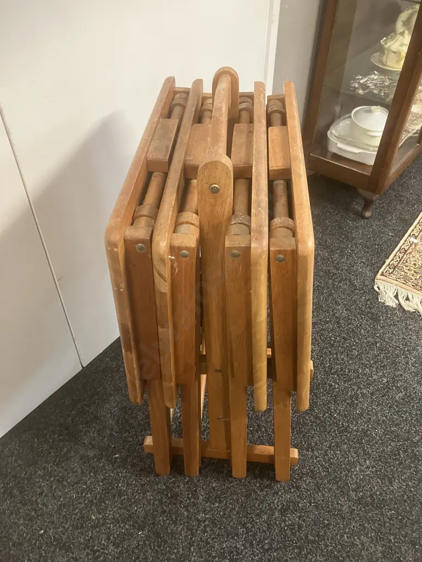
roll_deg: -1.5
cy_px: 281
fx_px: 455
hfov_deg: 49.7
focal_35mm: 28
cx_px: 211
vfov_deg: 63.4
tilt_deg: -42.3
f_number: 1.8
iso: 320
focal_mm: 3.99
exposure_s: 1/33
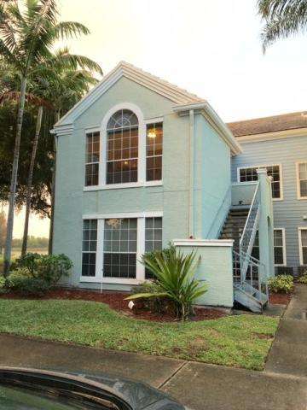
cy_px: 205
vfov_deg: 61.7
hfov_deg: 48.2
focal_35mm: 29
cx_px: 154
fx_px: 343
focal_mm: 4.15
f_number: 2.2
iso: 25
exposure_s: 1/40
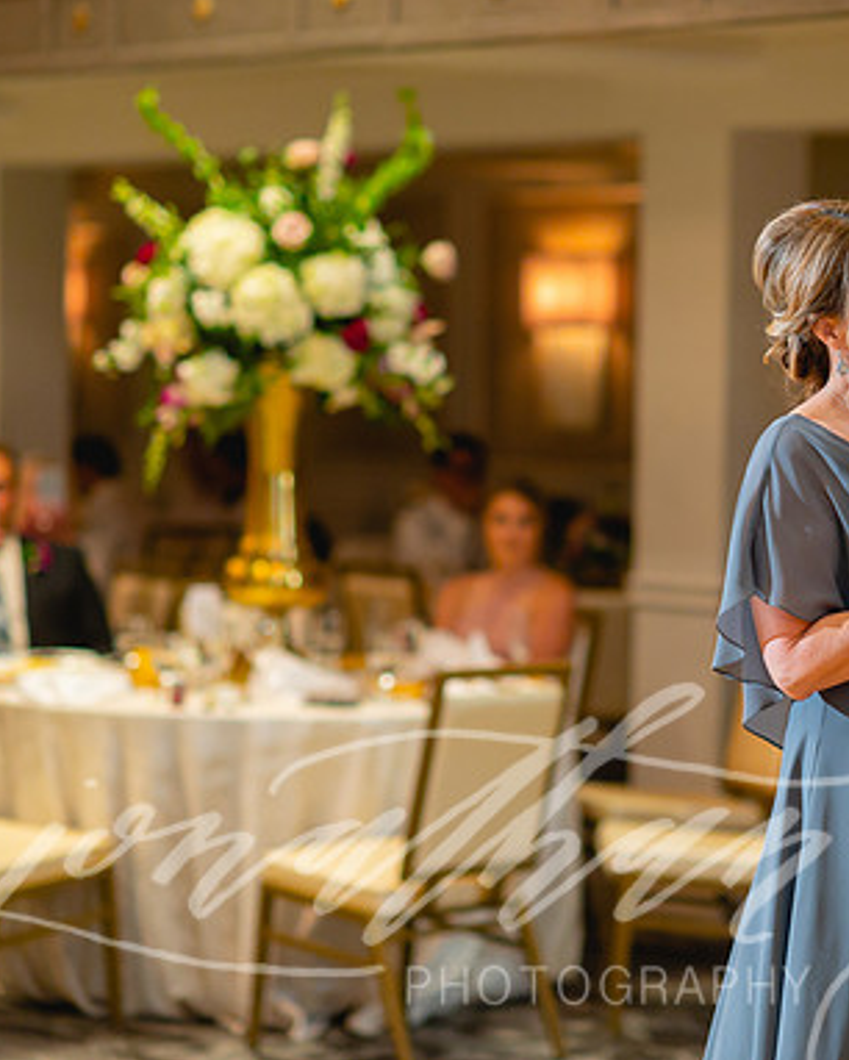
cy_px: 527
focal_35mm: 121
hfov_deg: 12.7
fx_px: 3797
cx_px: 544
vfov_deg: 15.9
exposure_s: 1/80
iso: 2000
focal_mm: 85
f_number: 2
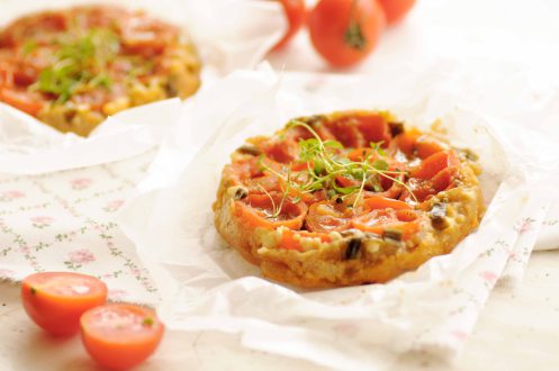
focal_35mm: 135
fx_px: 2093
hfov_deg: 15.2
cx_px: 280
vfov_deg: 10.1
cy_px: 186
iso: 400
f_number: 3.2
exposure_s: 1/400
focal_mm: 90
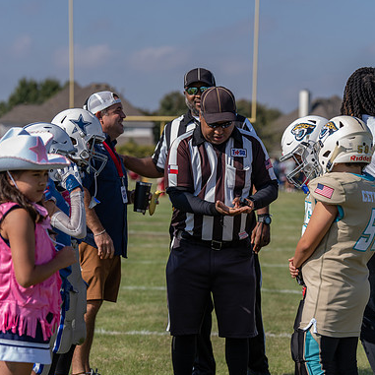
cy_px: 189
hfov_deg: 14.1
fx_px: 1520
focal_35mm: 124
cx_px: 218
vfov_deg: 14.1
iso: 80
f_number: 3.5
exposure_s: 1/1000
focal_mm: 94
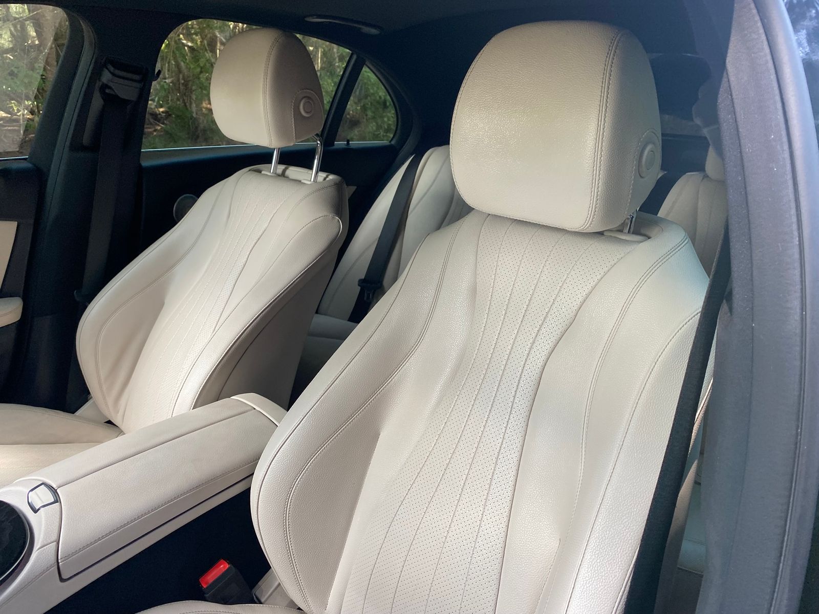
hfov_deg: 67.3
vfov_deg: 53.1
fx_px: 615
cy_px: 307
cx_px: 410
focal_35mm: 26
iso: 80
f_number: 1.8
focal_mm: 4.25
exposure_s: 1/121
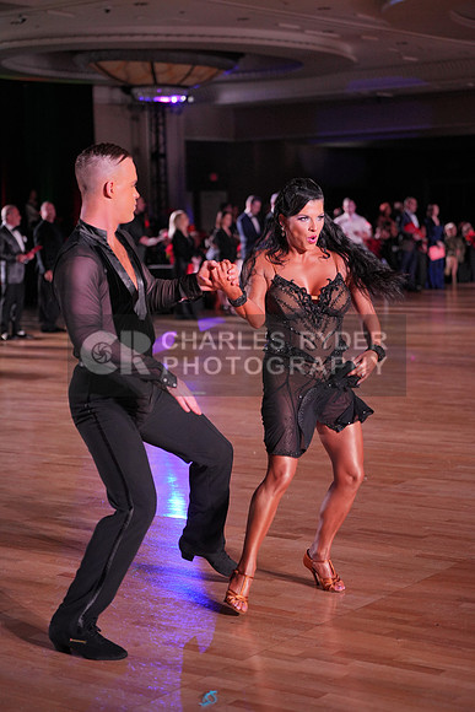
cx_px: 238
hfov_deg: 19.5
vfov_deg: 28.8
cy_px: 356
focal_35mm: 70
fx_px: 1384
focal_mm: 70
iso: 1600
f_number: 2.8
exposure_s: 1/800
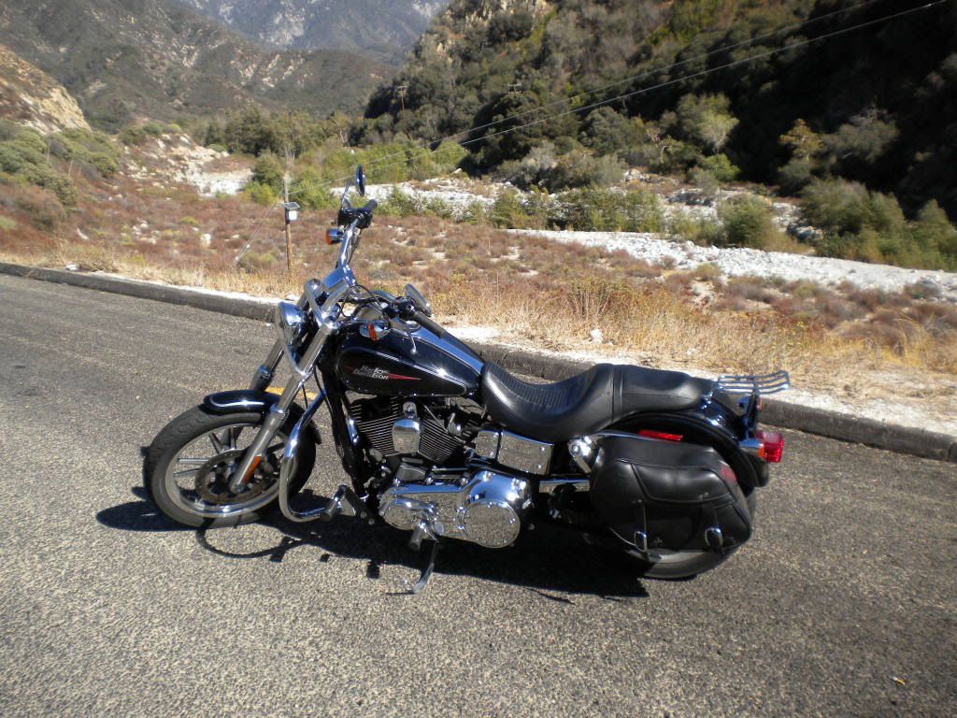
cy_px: 359
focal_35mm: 35
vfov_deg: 40.7
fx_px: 968
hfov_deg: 52.6
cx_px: 478
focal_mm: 6.3
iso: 80
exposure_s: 1/504
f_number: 4.6
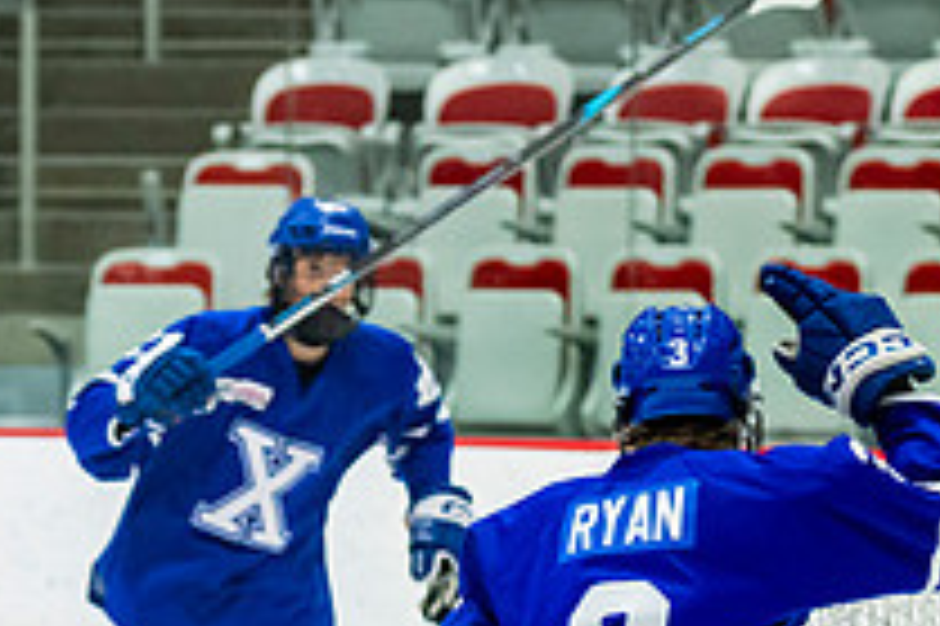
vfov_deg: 3.6
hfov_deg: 5.5
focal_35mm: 375
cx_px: 394
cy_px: 1159
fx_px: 9784
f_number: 3.2
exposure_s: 1/800
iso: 1600
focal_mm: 86
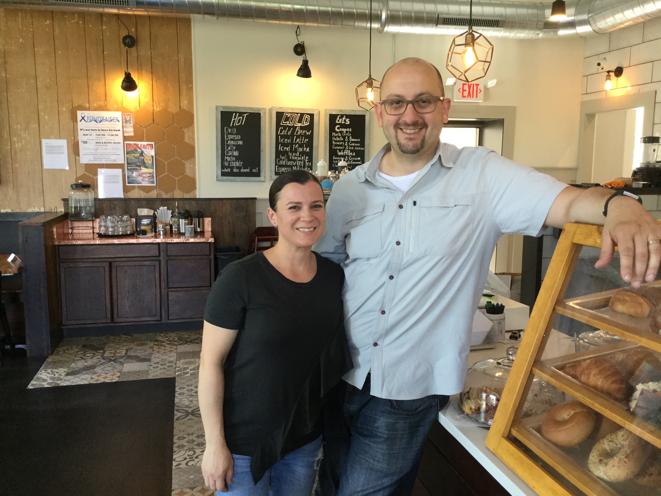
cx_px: 330
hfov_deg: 58.4
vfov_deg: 45.4
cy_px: 248
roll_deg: -0.8
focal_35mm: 31
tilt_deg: -9.3
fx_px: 592
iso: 80
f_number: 2.4
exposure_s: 1/30
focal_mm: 3.3
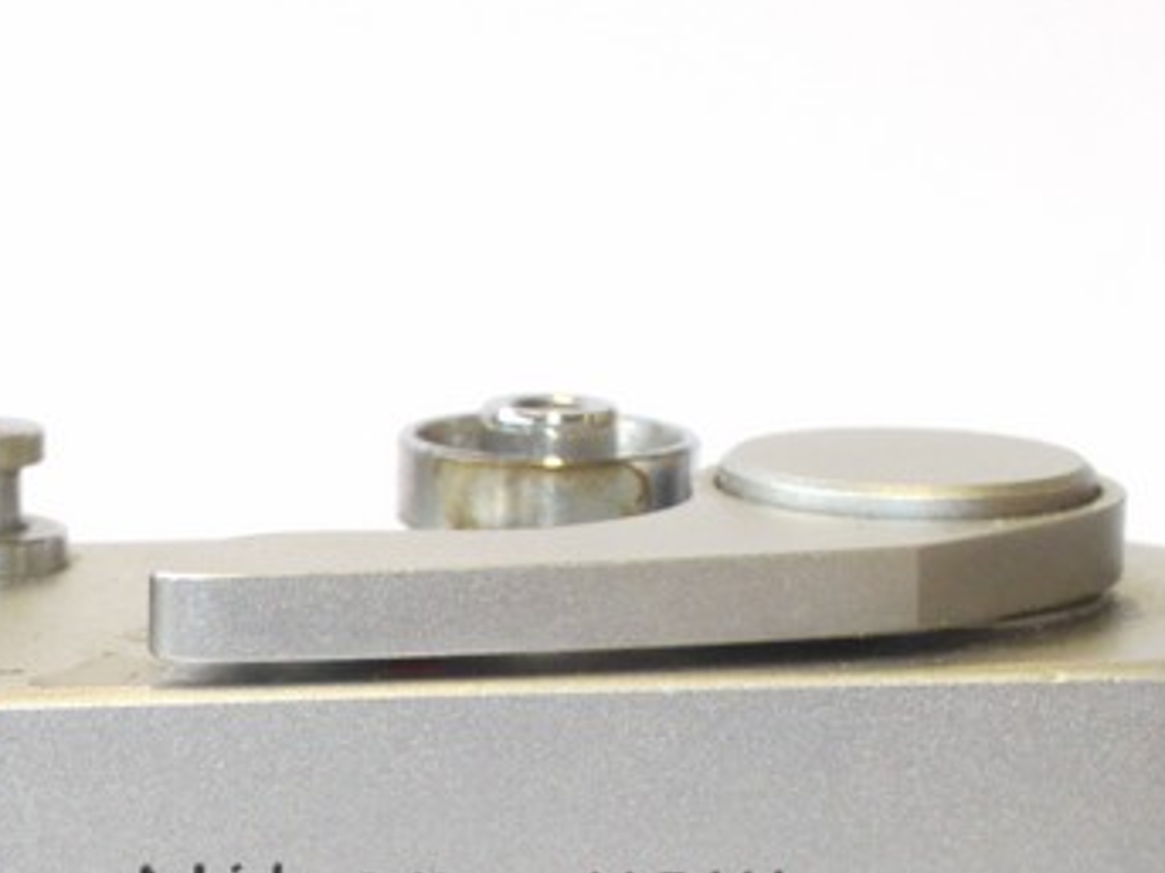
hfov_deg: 9.2
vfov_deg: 7.0
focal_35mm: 210
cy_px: 1236
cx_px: -452
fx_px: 7065
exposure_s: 1/40
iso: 800
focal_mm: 30
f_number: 10
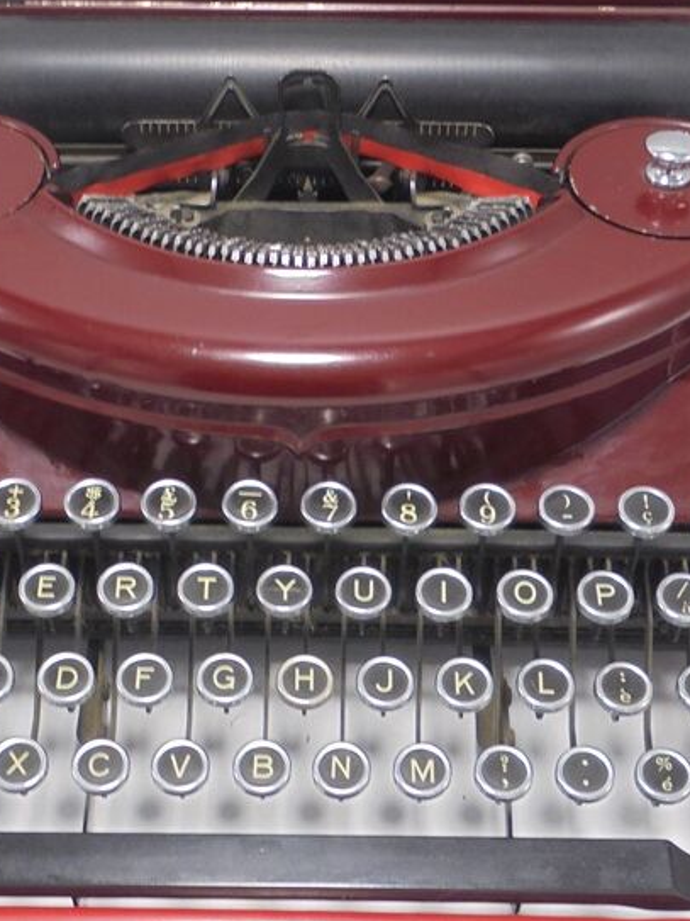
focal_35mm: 63
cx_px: 303
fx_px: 1675
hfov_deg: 23.3
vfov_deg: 30.7
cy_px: 472
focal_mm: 6.9
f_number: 4.2
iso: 100
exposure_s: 1/30
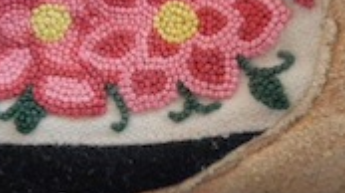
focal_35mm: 71
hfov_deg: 29.8
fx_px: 649
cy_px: 37
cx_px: 176
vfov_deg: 16.8
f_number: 3.5
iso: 1600
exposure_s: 1/32.8
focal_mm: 5.4
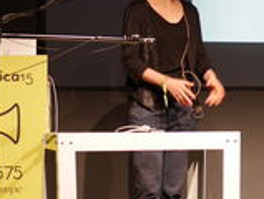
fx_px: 1231
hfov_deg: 12.2
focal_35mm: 161
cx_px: 198
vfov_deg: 9.2
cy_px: -17
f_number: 1.7
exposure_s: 1/60
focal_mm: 20
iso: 200
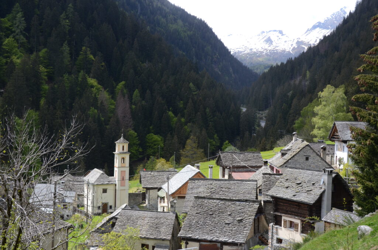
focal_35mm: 44
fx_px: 456
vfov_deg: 30.7
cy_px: 125
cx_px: 189
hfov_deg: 45.0
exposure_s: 1/640
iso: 500
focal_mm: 29
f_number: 8
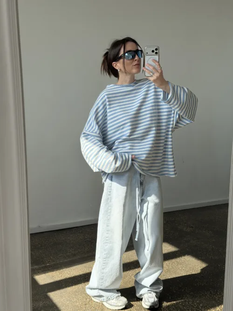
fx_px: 431
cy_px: 156
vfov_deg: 39.7
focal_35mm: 48
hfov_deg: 30.3
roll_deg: +1.1
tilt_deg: -17.7
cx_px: 116
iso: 80
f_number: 1.78
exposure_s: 1/1883
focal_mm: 6.76
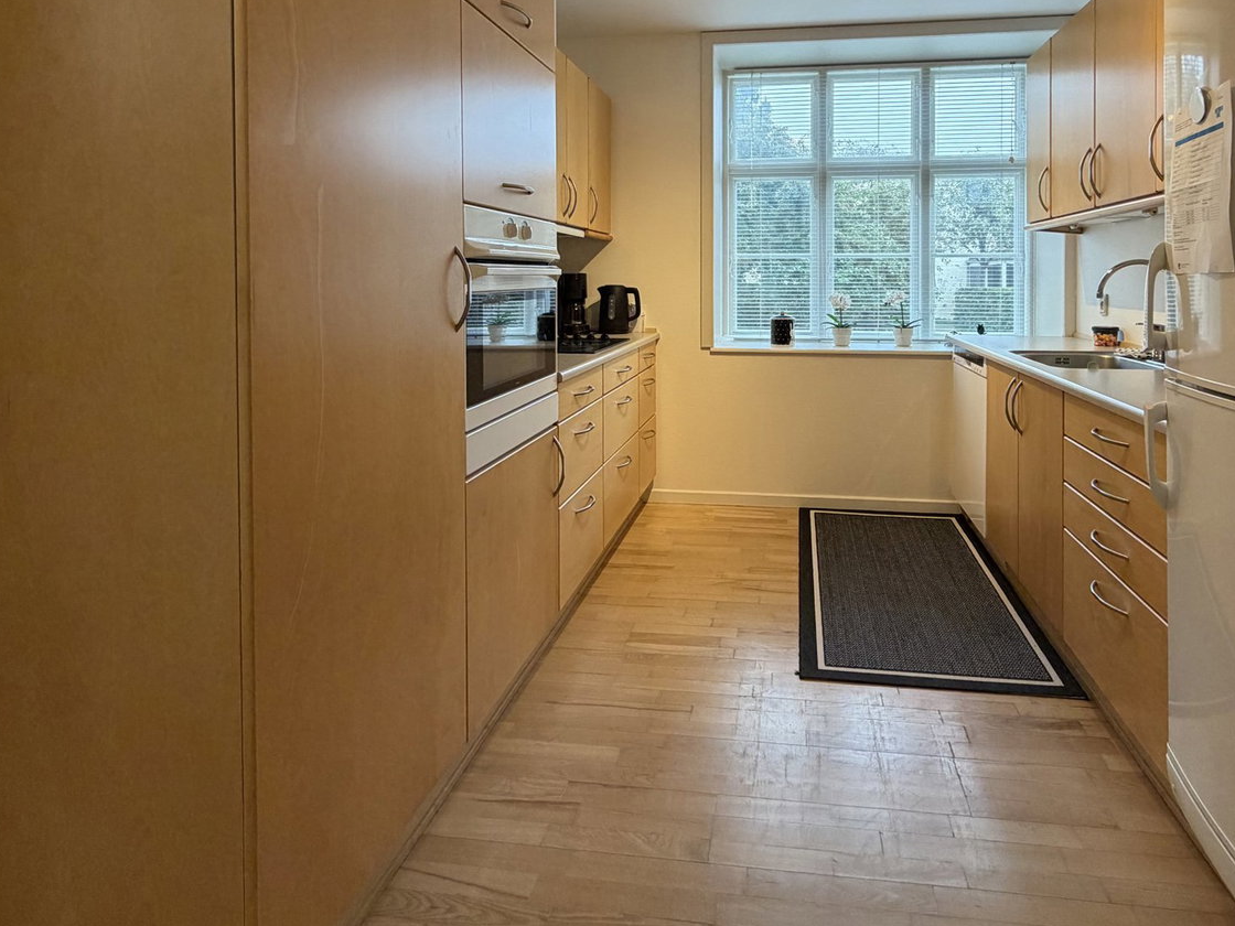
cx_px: 708
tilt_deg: -0.4
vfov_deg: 63.7
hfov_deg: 81.2
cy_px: 284
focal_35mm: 20
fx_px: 714
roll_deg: +0.1
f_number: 2.2
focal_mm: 2.22
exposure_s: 1/100
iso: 250
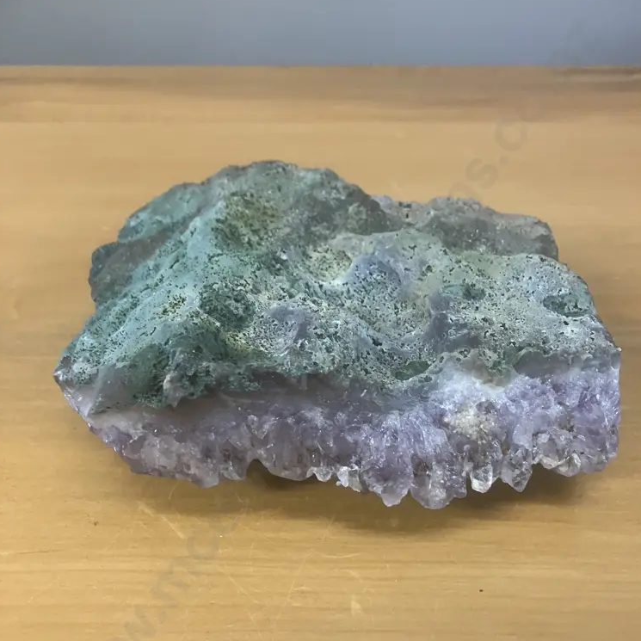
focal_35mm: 34
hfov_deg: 48.4
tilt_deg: -39.4
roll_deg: +2.0
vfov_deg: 48.2
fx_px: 712
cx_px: 326
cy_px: 379
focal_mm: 3.99
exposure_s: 1/50
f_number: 1.8
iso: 250
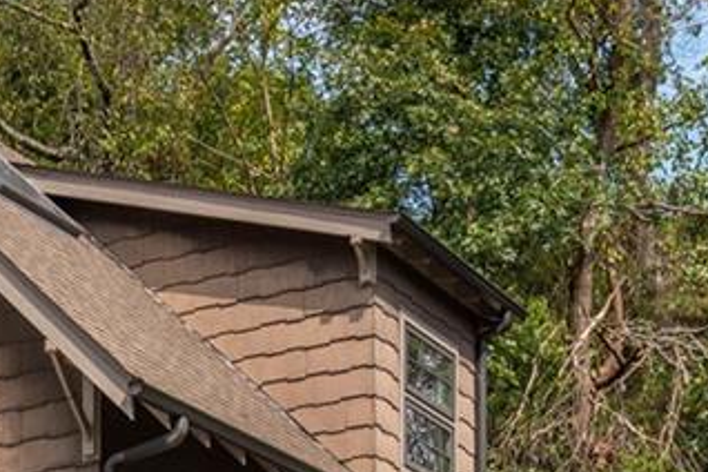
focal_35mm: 103
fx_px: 2026
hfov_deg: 18.7
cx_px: -158
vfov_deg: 12.9
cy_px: 602
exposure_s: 1/250
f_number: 8
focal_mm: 32
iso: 100
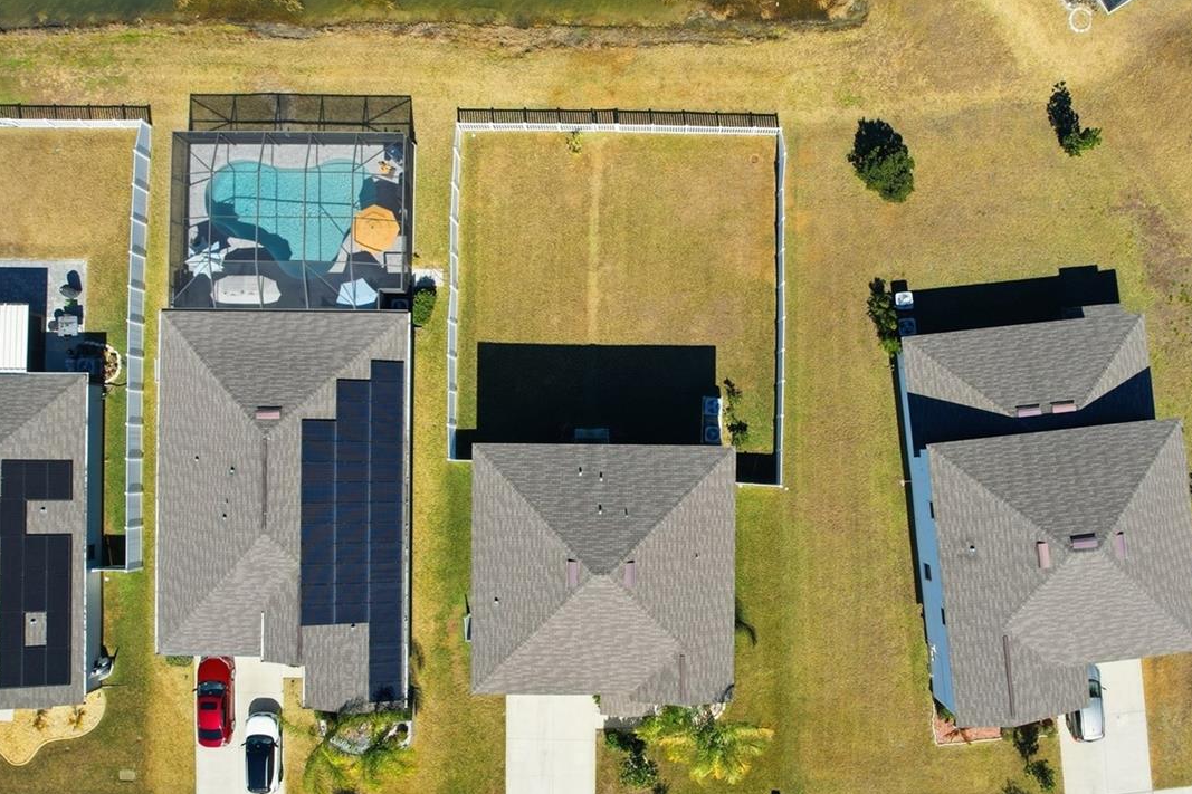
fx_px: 1092
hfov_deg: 57.0
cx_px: 673
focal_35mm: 33
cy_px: 428
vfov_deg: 39.9
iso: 100
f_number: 2.8
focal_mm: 8.4
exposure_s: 1/725
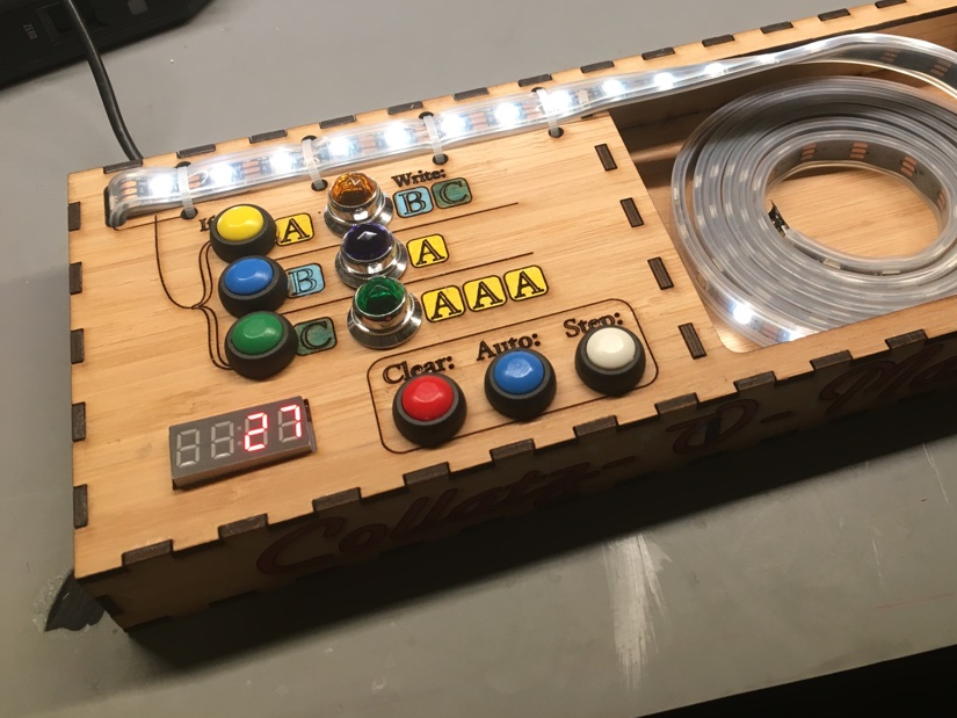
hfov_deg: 50.9
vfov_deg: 39.5
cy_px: 280
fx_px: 995
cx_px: 587
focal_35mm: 36
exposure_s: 1/33
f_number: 2.2
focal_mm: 4.15
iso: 100
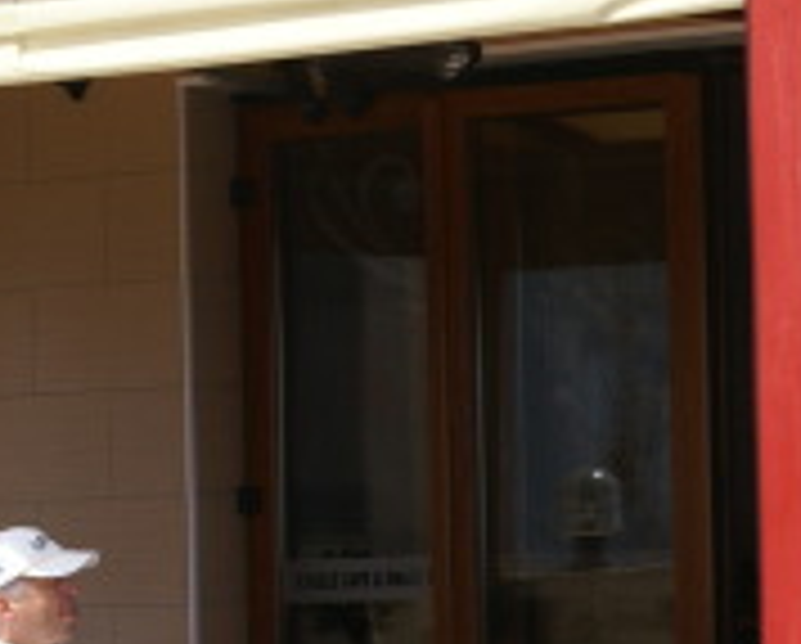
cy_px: 376
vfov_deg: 5.8
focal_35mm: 267
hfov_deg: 7.1
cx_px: 1174
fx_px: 6340
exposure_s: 1/160
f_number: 9
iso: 100
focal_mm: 50
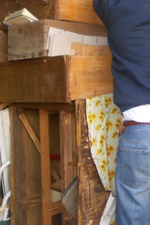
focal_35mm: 74
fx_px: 463
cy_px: 19
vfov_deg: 26.4
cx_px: 189
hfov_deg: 17.4
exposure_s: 1/80
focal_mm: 4.6
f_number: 3.2
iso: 80
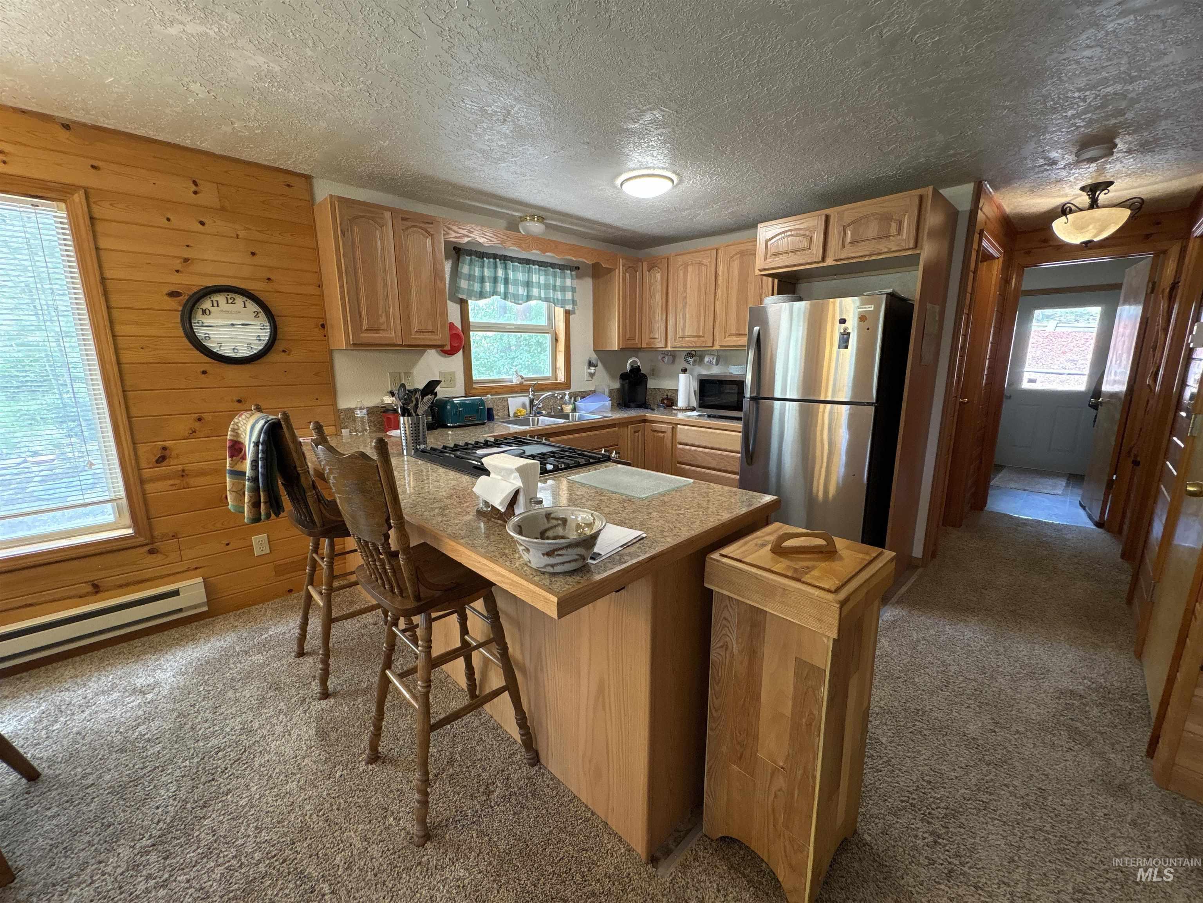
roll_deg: -0.1
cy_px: 452
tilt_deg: -11.1
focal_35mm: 14
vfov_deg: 85.7
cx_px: 602
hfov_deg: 102.1
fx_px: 487
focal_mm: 2.22
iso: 250
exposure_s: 1/60
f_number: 2.2
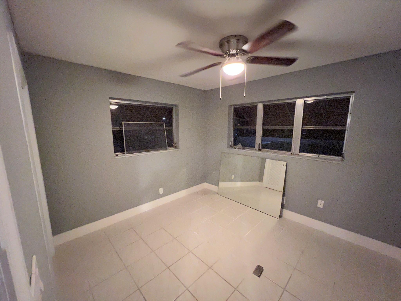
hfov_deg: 106.2
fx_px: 151
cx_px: 200
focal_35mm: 13
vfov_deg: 89.9
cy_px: 150
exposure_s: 1/40
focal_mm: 1.57
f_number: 1.8
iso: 1000
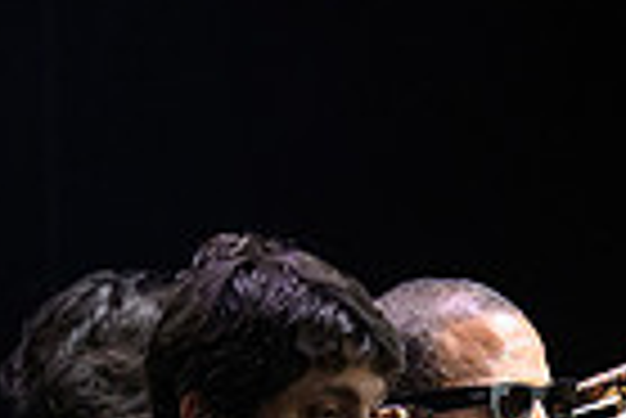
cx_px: 585
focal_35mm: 1251
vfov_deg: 1.1
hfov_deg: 1.6
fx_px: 21776
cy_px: 807
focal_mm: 200
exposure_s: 1/160
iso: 3200
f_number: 6.3
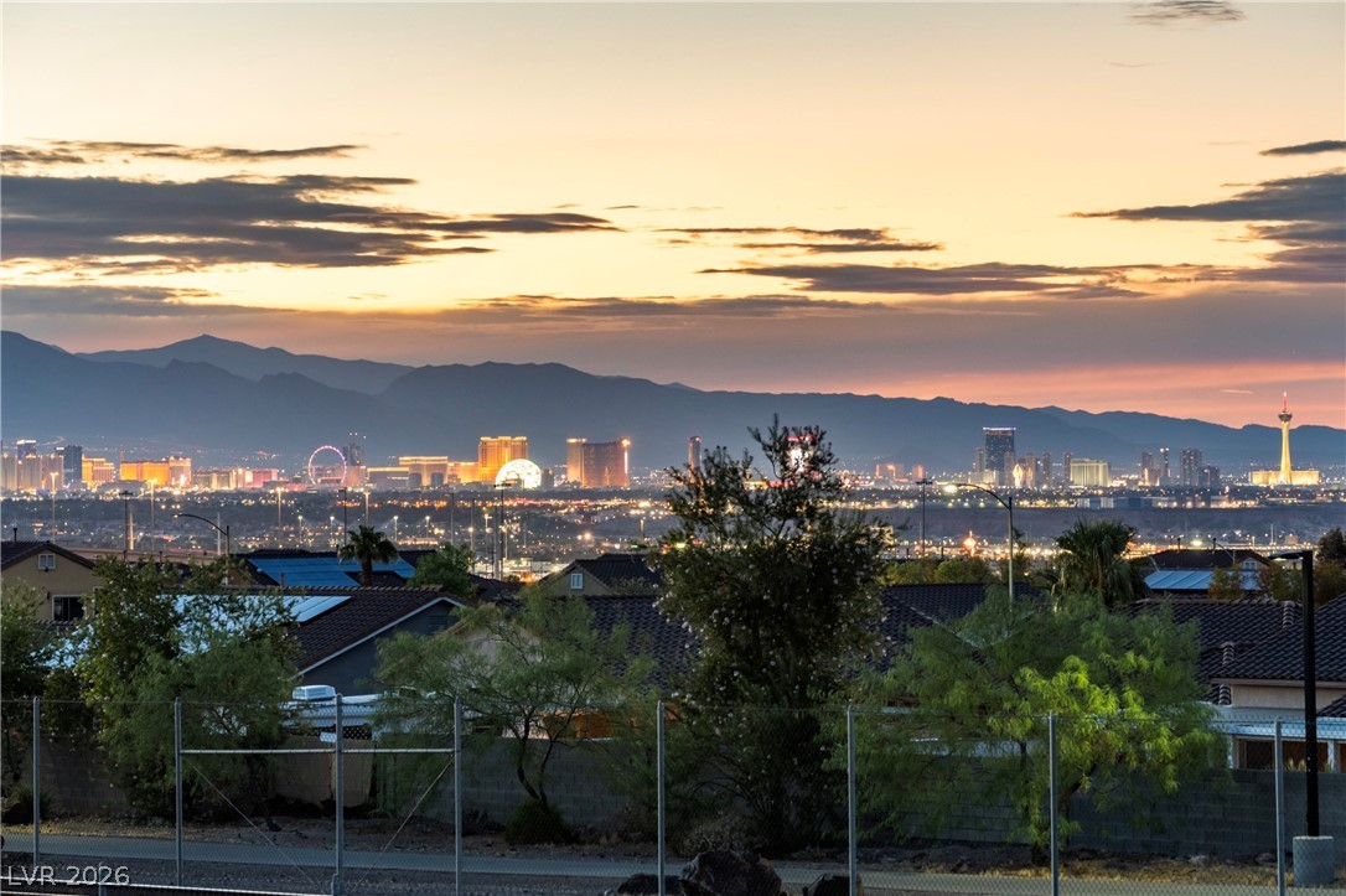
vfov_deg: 11.4
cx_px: 673
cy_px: 448
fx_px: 4484
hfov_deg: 17.1
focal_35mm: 120
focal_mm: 120
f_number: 8
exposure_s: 1/20
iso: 400
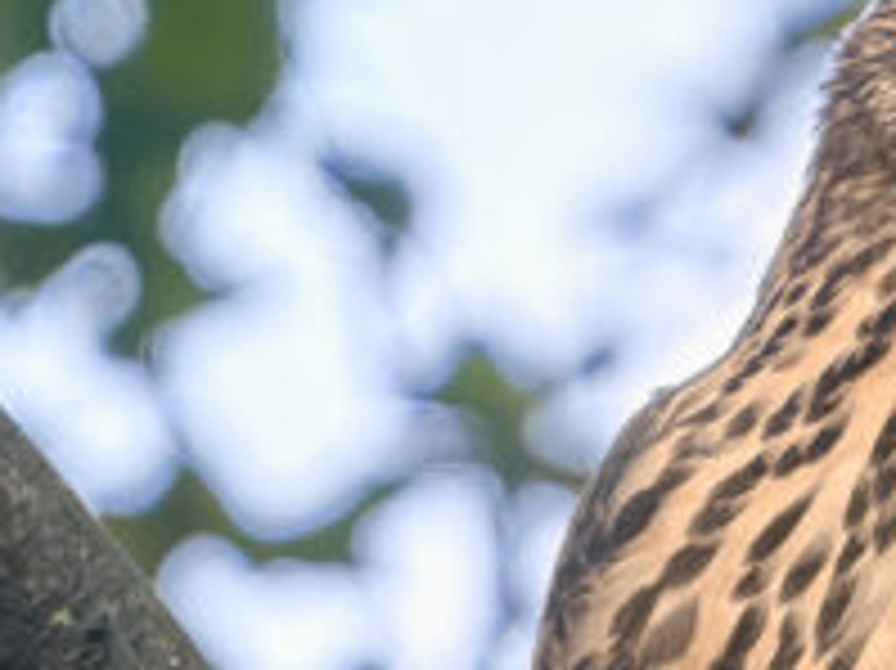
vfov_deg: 0.3
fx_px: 115166
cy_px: 1018
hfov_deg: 0.4
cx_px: 1252
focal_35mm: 4452
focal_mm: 600
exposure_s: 1/500
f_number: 6.3
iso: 2000
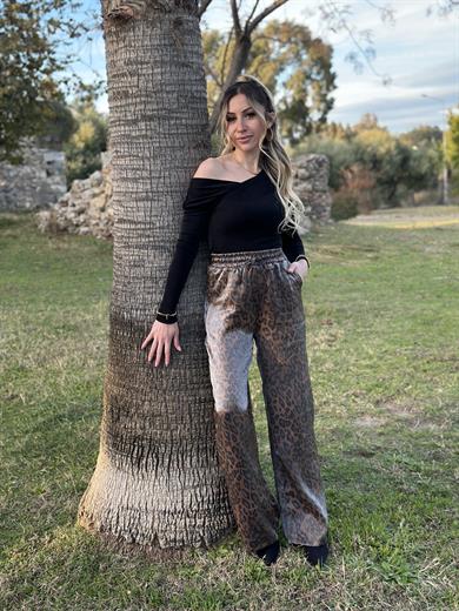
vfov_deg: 39.7
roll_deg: +3.0
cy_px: 306
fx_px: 849
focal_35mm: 48
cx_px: 230
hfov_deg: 30.3
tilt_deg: -6.5
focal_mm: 6.86
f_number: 1.78
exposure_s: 1/235
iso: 80
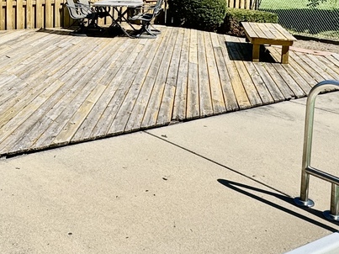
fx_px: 490
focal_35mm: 50
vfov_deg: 27.9
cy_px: 20
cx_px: 67
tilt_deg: -7.6
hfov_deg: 36.9
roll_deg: -1.0
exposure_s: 1/1927
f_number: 2.2
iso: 50
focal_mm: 2.22
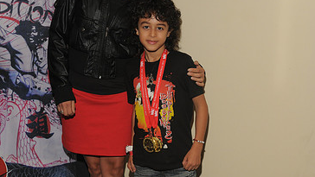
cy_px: 93
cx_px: 151
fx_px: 543
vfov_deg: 18.6
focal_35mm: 65
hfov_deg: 32.3
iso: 400
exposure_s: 1/60
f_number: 5.6
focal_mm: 26
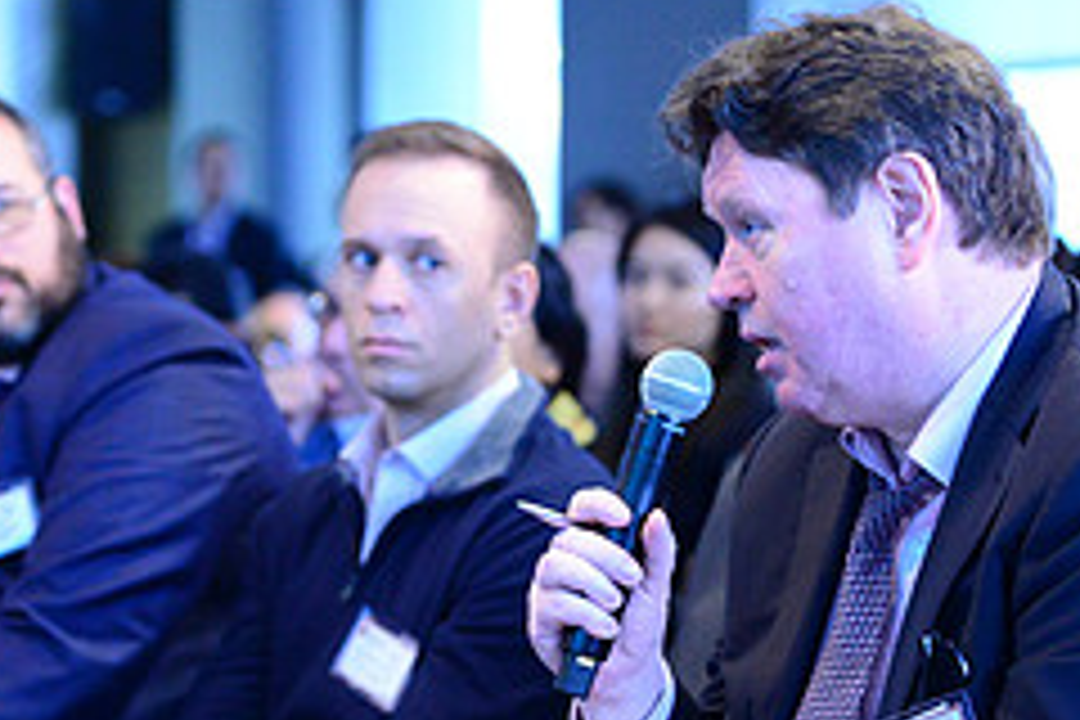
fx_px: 5220
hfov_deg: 11.8
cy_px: 484
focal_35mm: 174
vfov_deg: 7.9
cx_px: 230
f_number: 2.8
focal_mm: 72
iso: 4000
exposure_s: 1/125
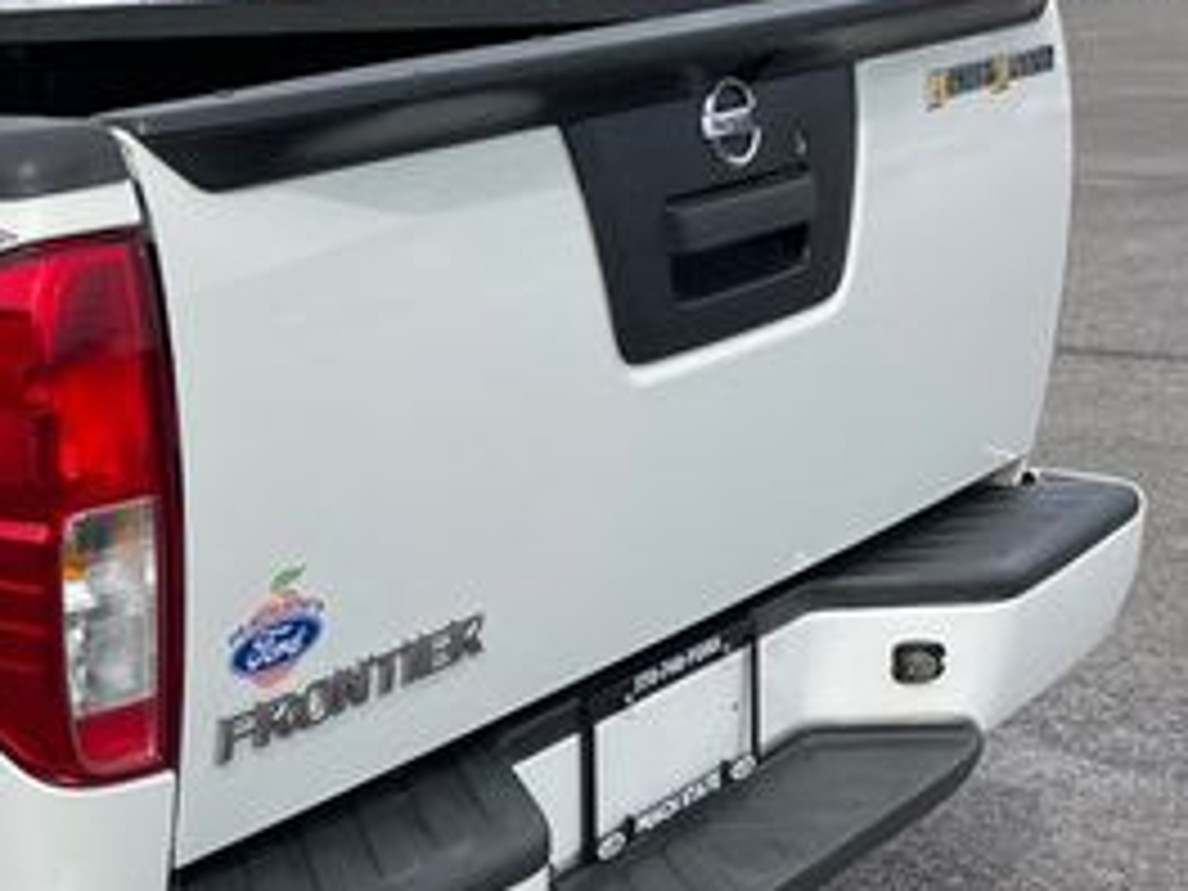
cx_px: -234
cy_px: 508
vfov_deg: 23.3
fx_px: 2162
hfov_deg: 27.2
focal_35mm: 63
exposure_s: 1/3509
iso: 32
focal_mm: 4.2
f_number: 1.6
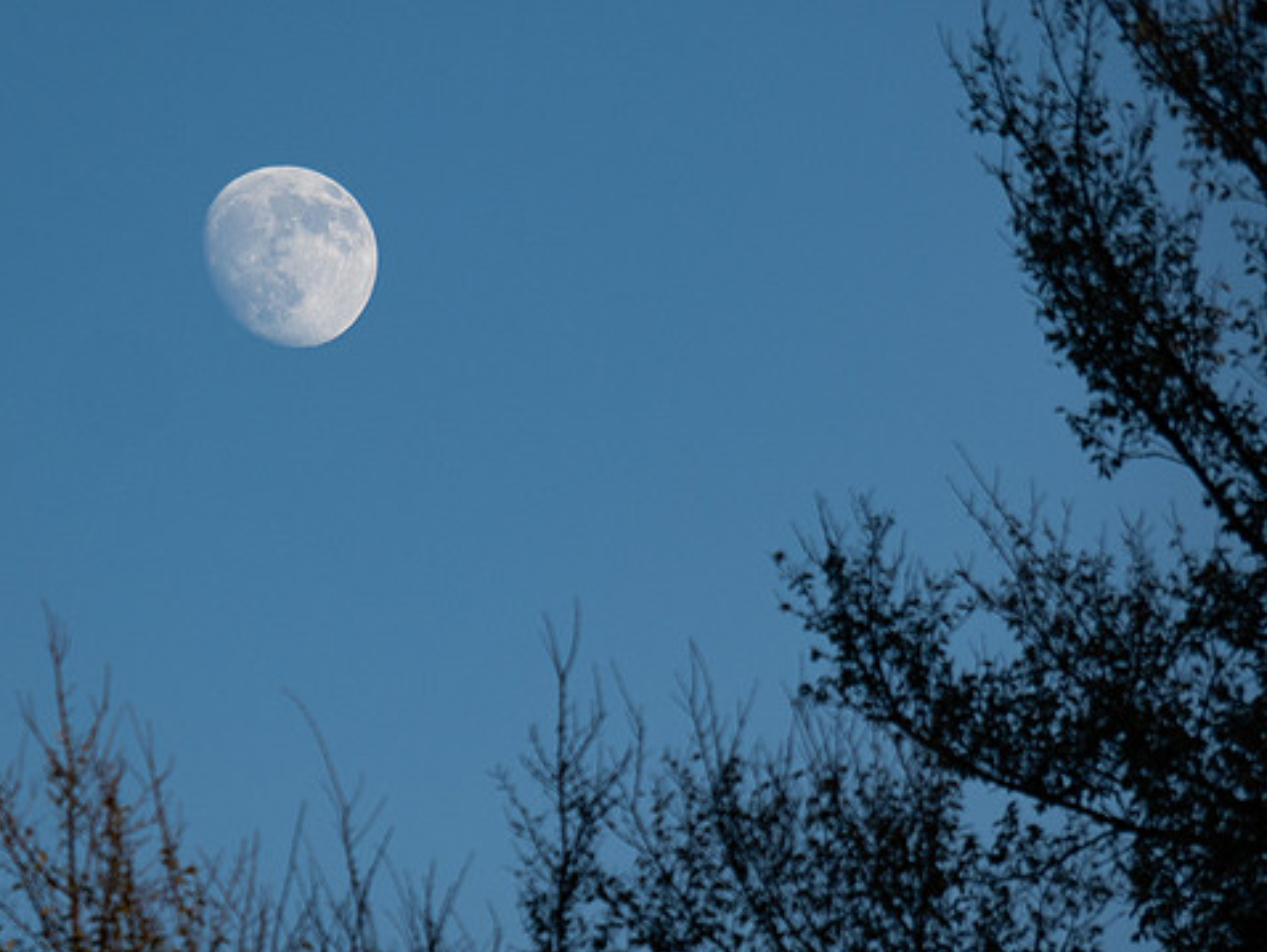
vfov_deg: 2.8
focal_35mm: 540
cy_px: 517
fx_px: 19775
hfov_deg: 3.7
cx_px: 263
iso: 100
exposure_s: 1/400
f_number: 6.3
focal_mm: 150
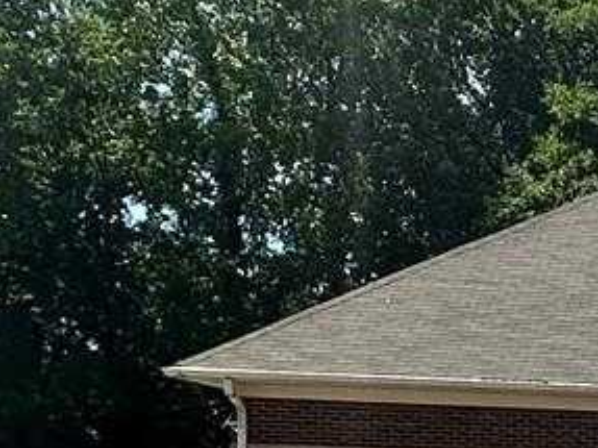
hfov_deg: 17.0
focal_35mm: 100
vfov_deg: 13.6
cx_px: 998
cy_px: 729
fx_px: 1727
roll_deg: -2.2
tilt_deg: -5.6
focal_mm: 2.22
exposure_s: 1/1401
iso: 40
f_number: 2.2
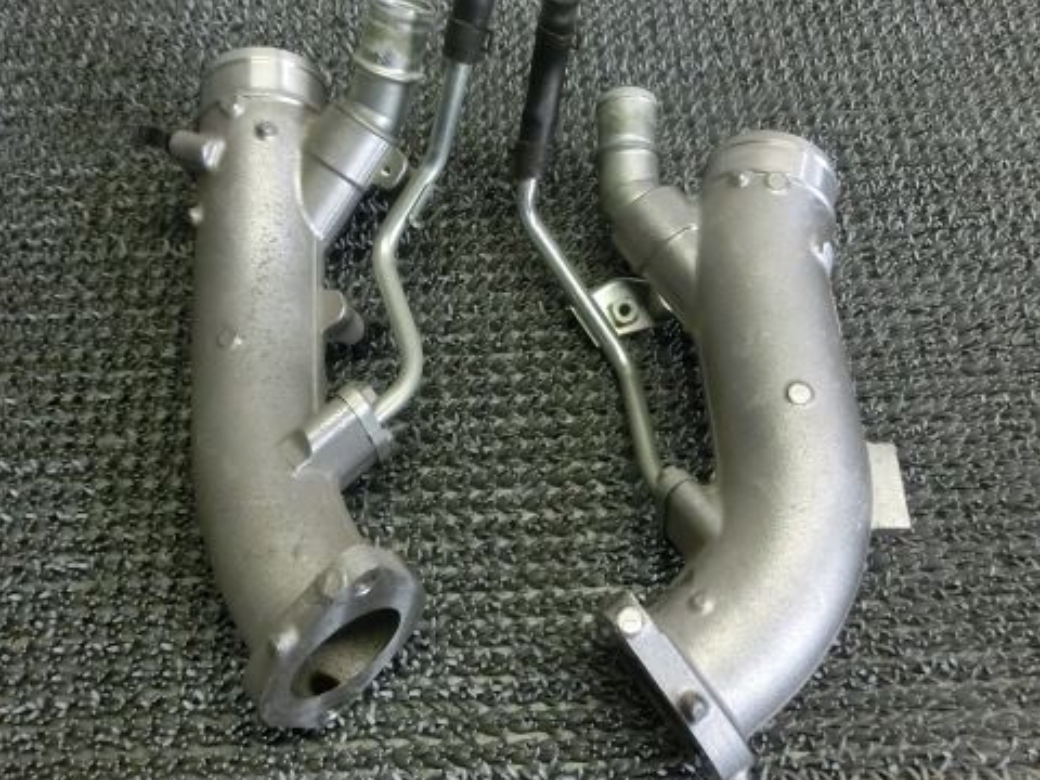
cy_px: 310
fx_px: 961
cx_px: 511
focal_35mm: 32
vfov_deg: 43.9
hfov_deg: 56.8
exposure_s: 1/160
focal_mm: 4.24
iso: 800
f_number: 3
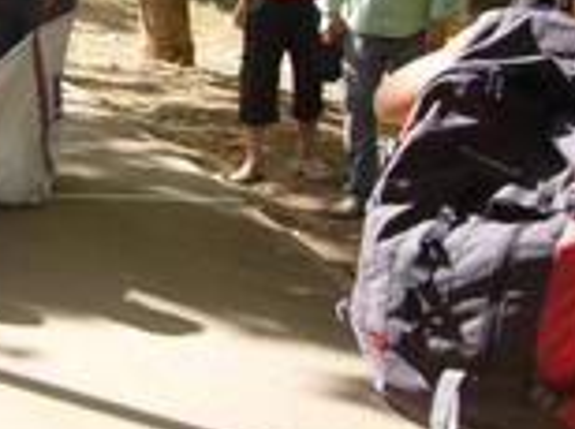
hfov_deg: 20.0
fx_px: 1509
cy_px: -63
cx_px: -149
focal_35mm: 91
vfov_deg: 15.7
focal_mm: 5.8
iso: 80
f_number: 2.8
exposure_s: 1/200
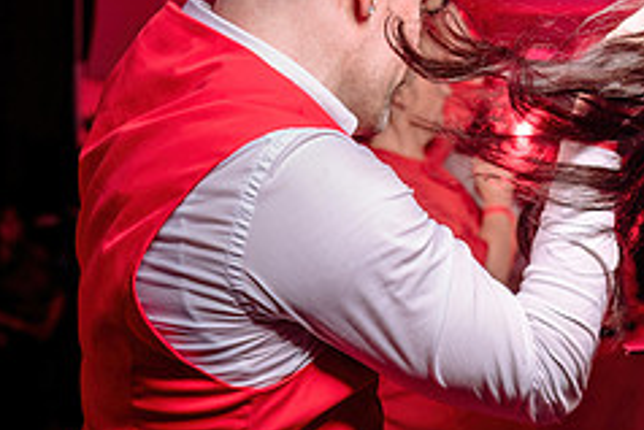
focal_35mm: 60
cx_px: 628
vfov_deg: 22.7
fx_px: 1074
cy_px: 223
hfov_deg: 31.2
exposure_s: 1/50
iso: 800
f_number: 2.8
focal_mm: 24
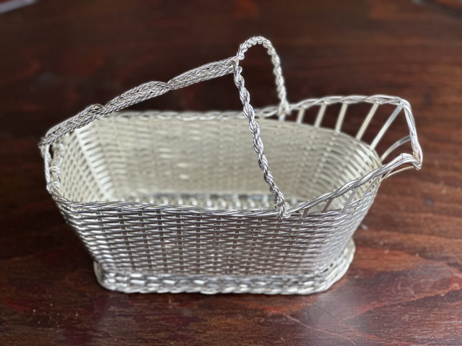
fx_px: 1028
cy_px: 173
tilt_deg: -44.6
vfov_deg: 19.1
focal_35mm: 77
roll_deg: +1.7
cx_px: 231
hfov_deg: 25.3
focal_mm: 9
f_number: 2.8
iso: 200
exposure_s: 1/100
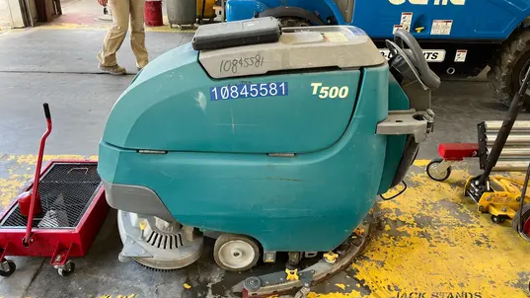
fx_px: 408
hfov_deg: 66.1
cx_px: 261
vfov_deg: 40.2
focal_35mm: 29
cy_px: 149
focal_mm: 5.1
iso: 64
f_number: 1.6
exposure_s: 1/121
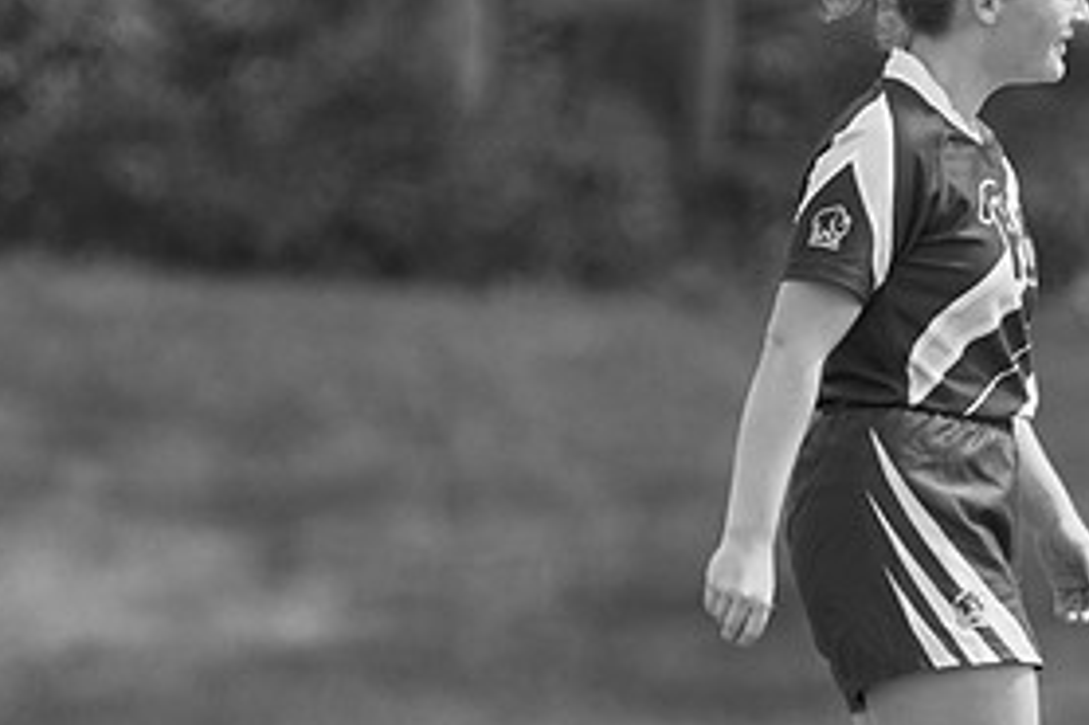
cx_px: 419
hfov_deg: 1.1
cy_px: 270
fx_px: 56774
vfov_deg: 0.7
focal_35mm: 1878
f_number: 6.3
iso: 220
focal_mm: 600
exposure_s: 1/1000
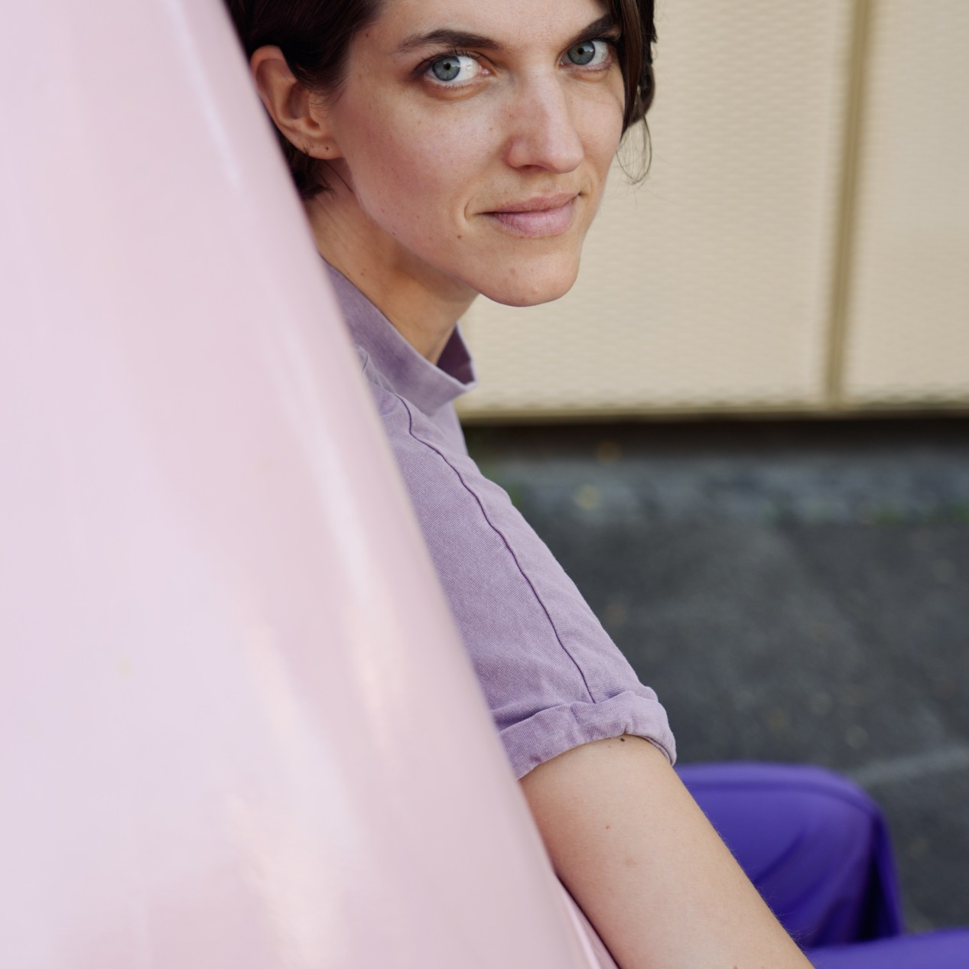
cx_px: 483
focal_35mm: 76
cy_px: 465
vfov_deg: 22.8
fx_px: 2407
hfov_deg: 22.8
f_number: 4
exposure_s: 1/160
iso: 160
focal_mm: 59
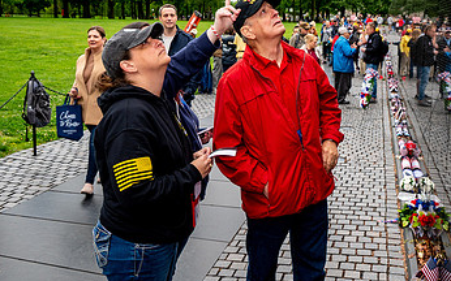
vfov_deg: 30.8
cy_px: 81
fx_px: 504
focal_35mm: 41
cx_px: 302
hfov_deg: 47.4
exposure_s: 1/640
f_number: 8
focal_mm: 24
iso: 900
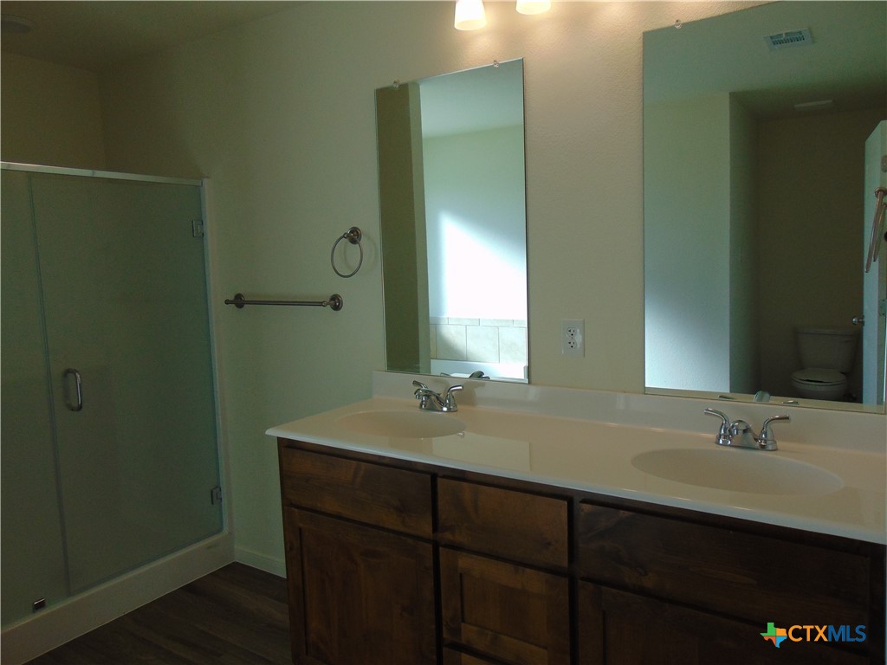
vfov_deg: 54.9
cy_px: 332
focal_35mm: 25
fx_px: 641
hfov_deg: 69.4
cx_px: 444
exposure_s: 1/320
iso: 80
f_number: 3
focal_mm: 4.5
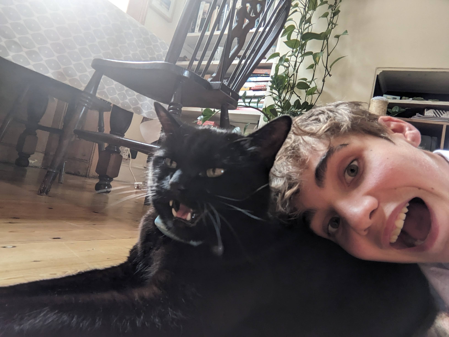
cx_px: 224
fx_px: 311
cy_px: 168
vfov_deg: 56.8
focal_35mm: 24
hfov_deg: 71.6
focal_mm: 2.51
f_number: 2
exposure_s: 1/50
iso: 98
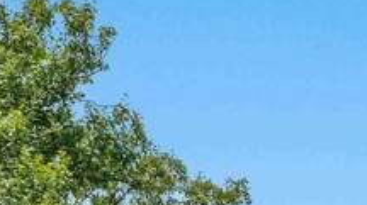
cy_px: 715
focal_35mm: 174
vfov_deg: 6.1
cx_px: 564
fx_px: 1692
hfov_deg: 11.8
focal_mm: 10.26
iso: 100
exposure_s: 1/320
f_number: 4.5
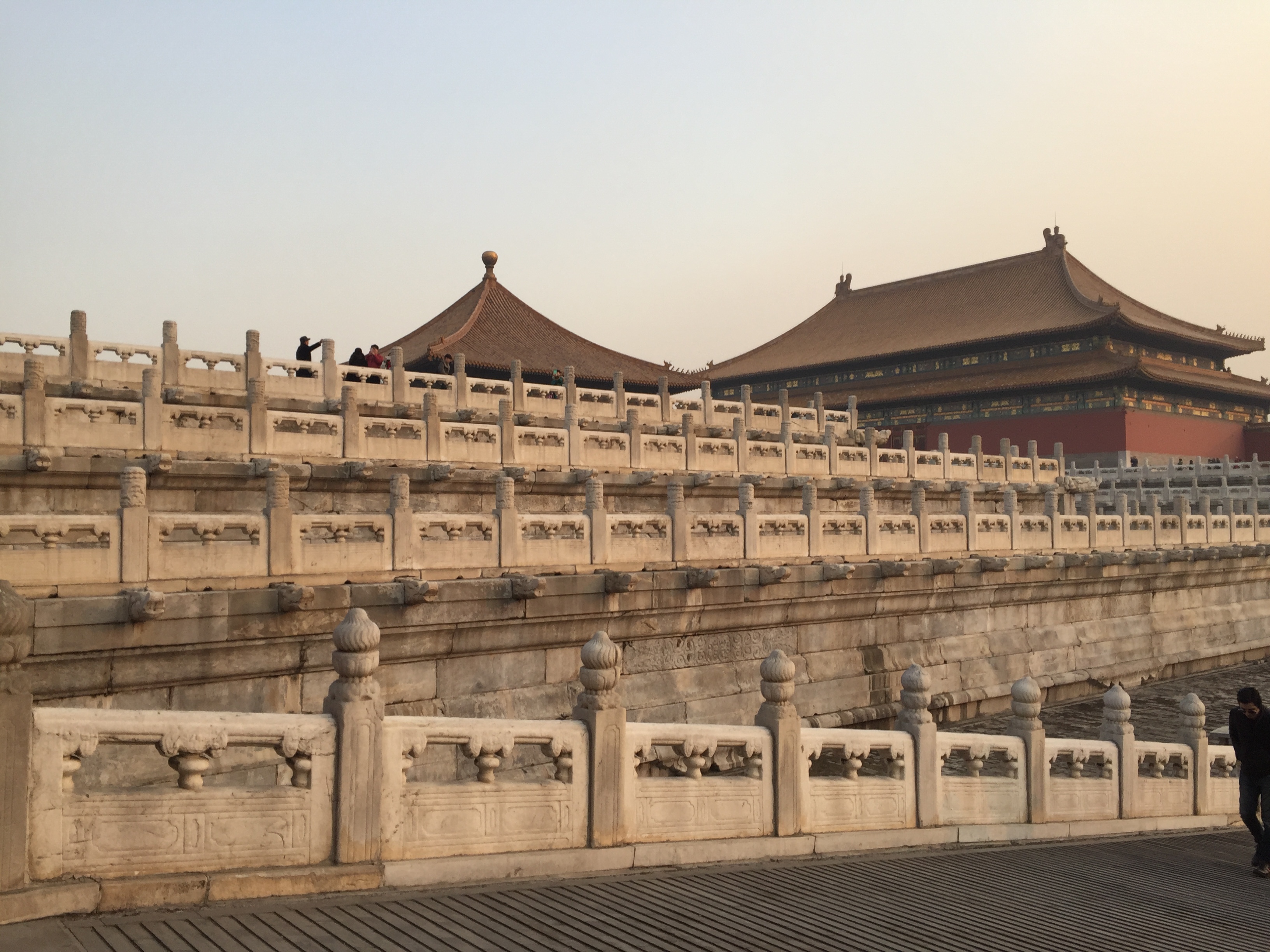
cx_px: 635
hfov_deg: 61.7
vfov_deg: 48.2
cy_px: 476
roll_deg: +0.5
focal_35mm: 29
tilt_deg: +2.6
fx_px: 1064
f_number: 2.2
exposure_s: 1/565
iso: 32
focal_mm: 4.15
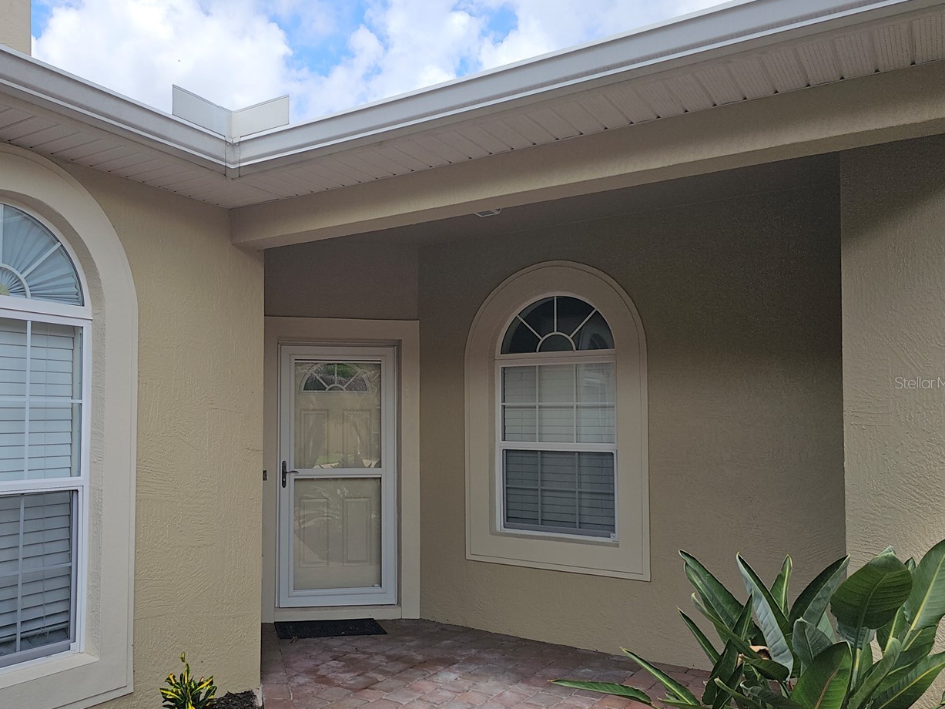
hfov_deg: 59.2
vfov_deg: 46.7
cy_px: 382
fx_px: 819
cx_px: 351
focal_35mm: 30
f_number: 1.7
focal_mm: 6.3
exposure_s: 1/392
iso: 10
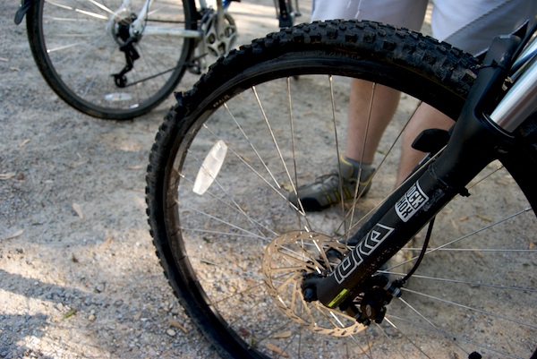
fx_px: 403
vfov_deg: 48.0
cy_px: 180
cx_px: 268
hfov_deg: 67.3
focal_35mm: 27
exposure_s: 1/100
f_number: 5
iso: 200
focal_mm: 18
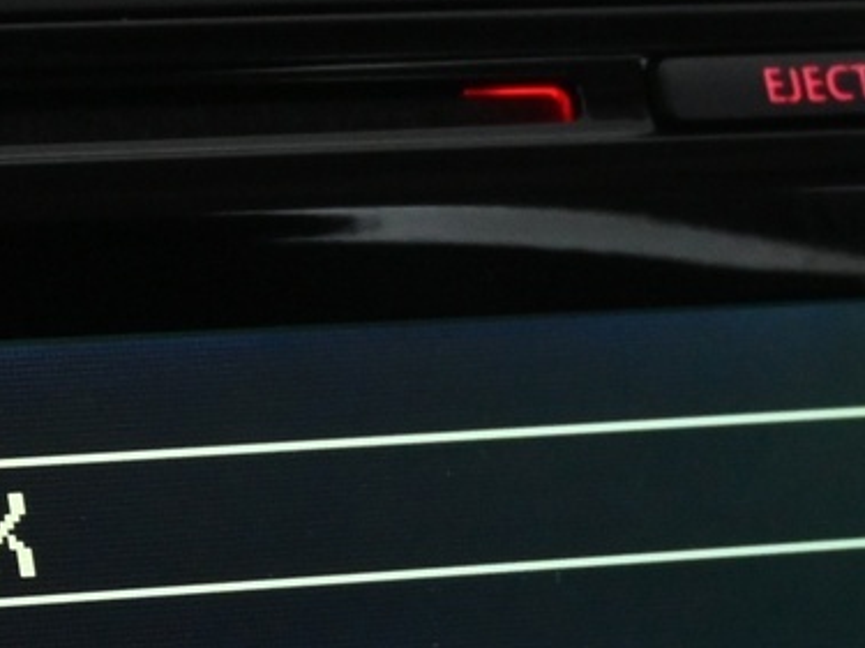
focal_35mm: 190
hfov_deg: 10.3
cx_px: -53
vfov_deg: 7.8
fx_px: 4749
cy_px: 713
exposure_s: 1/50
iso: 2200
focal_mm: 30.5
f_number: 4.8
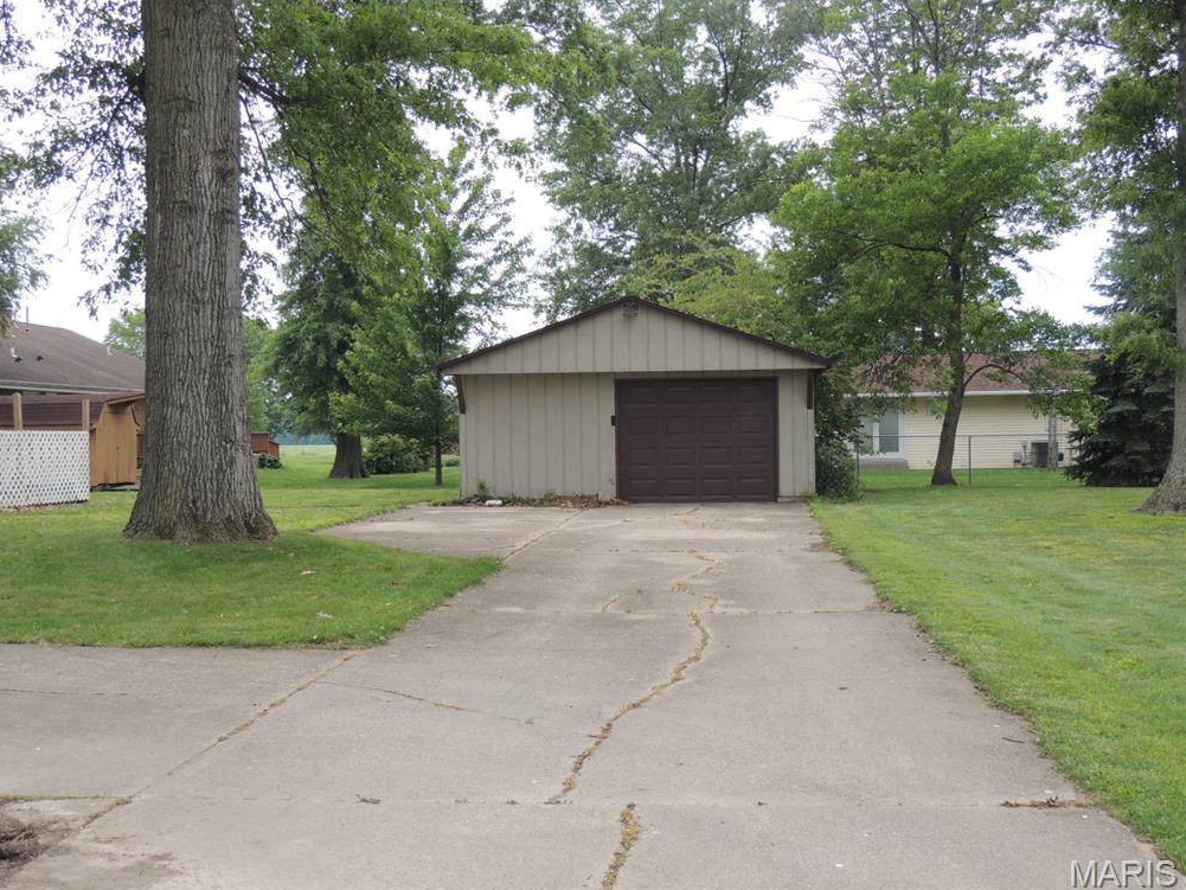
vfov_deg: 32.9
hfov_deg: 42.9
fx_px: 1508
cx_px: 582
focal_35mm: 44
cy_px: 443
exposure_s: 1/400
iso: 100
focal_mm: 7.6
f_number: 3.4
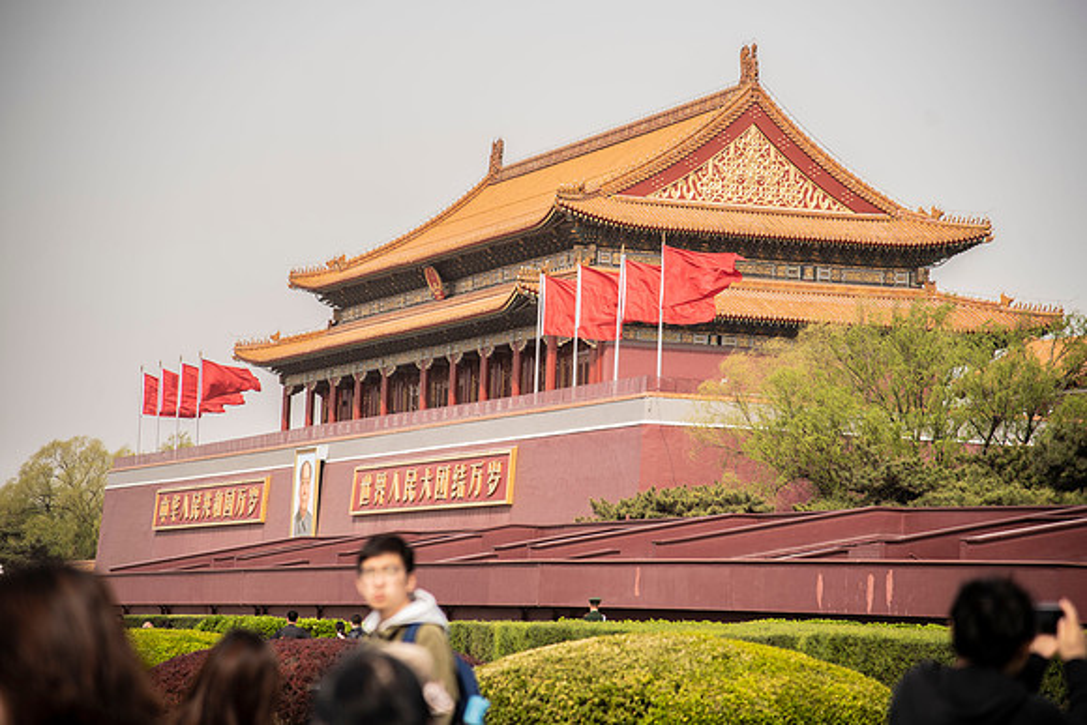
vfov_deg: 11.4
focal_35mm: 120
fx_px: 3624
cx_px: 544
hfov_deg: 17.1
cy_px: 362
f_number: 4
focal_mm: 120
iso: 100
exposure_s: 1/500
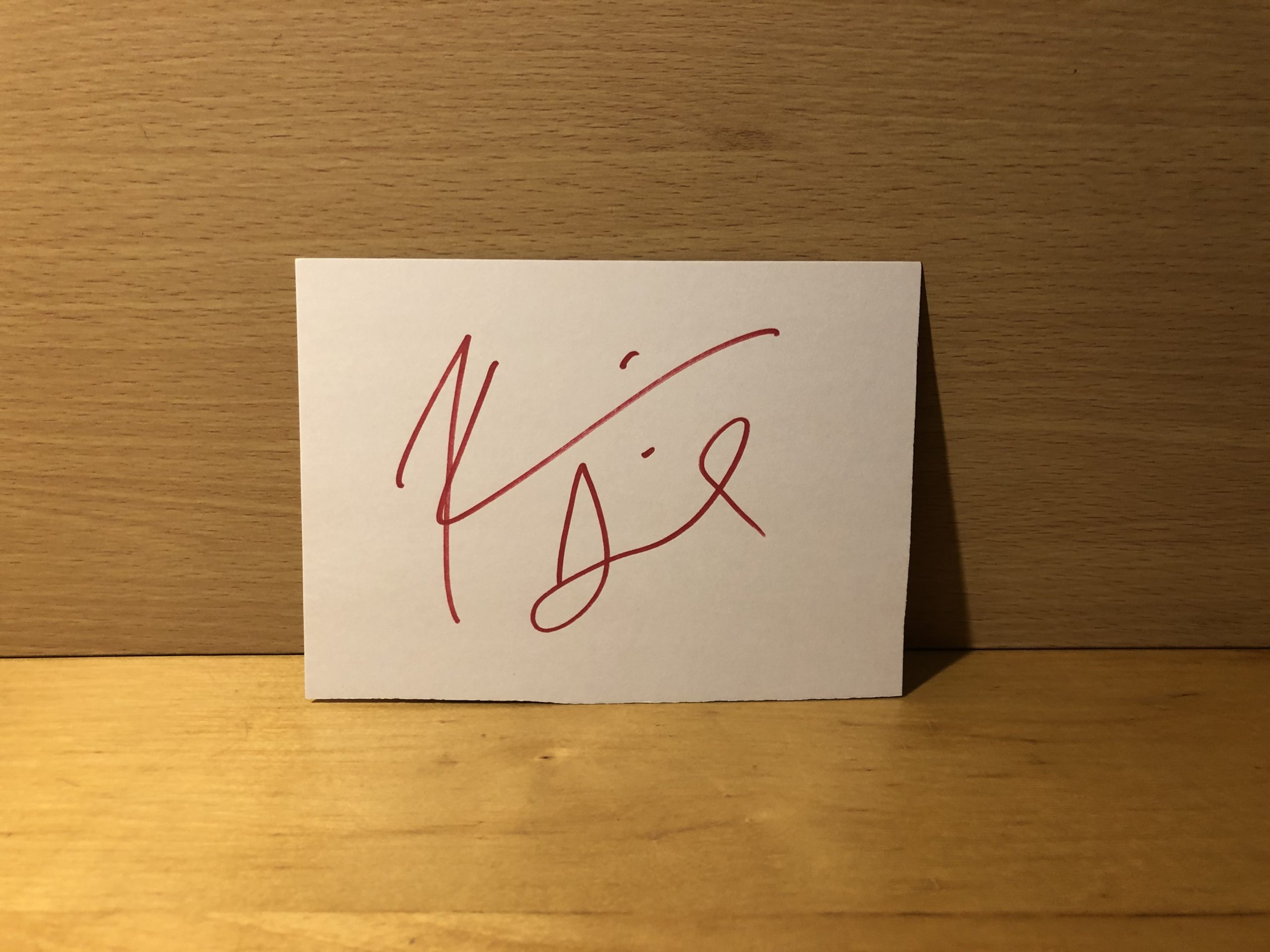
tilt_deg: -20.7
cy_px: 476
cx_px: 635
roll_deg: -1.6
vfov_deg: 49.7
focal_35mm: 28
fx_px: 1027
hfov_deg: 63.4
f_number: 1.8
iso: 40
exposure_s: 1/17
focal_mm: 3.99
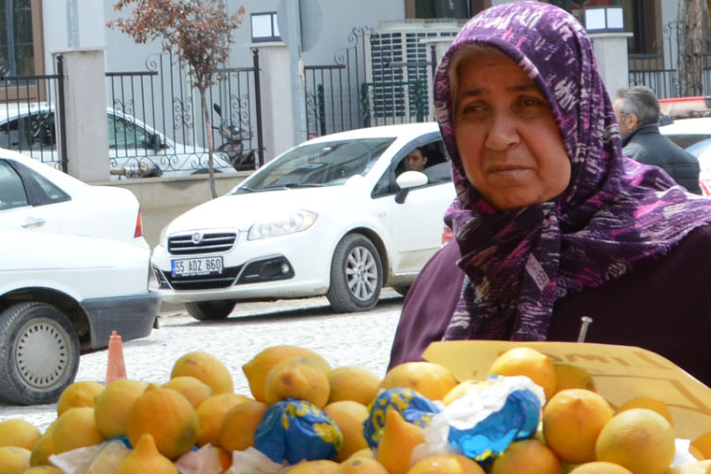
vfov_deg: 11.1
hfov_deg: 15.6
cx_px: -271
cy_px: 286
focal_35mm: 123
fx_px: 2429
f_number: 7.1
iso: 100
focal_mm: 22
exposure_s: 1/200
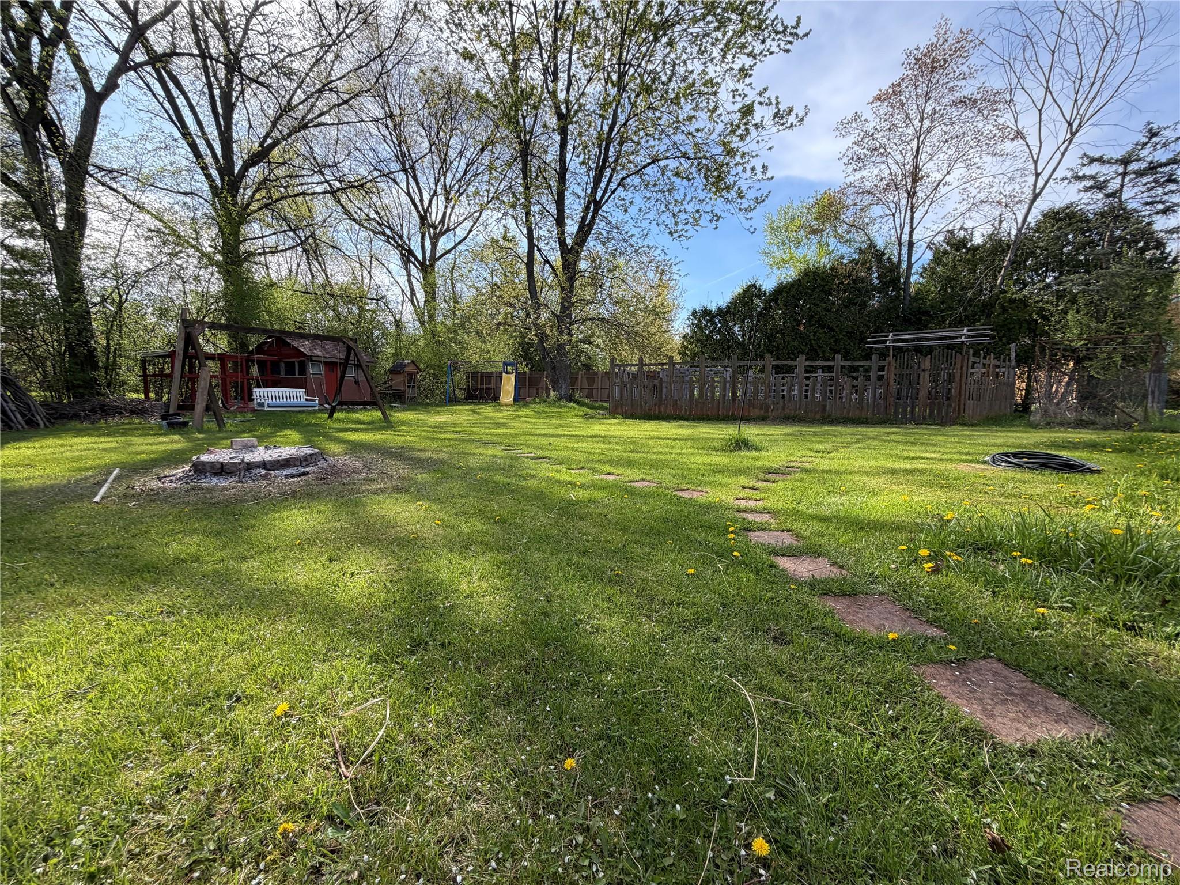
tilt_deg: -5.0
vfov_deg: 85.7
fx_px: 477
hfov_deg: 102.1
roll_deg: -2.4
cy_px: 442
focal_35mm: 14
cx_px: 590
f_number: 2.2
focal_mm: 2.22
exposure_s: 1/502
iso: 50
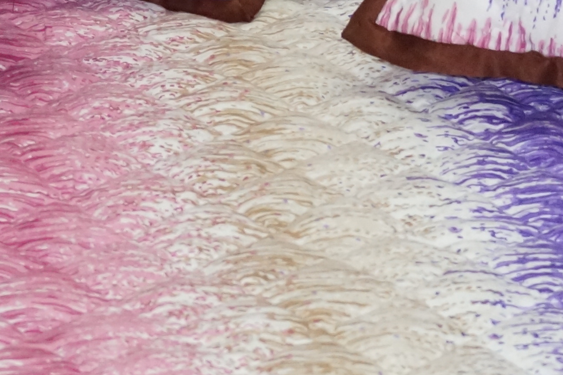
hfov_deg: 10.9
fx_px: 2938
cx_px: 184
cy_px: -95
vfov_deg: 7.2
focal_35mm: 188
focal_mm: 30
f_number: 5.6
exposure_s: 1/100
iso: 1600
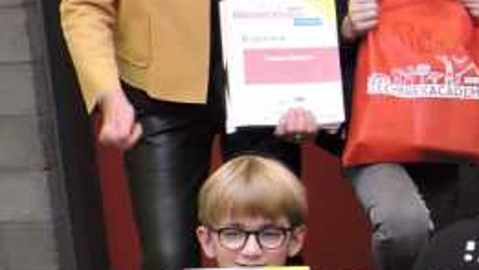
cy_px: 152
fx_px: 1525
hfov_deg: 15.1
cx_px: 896
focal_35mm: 120
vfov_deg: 10.1
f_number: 3
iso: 280
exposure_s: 1/30
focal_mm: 4.3
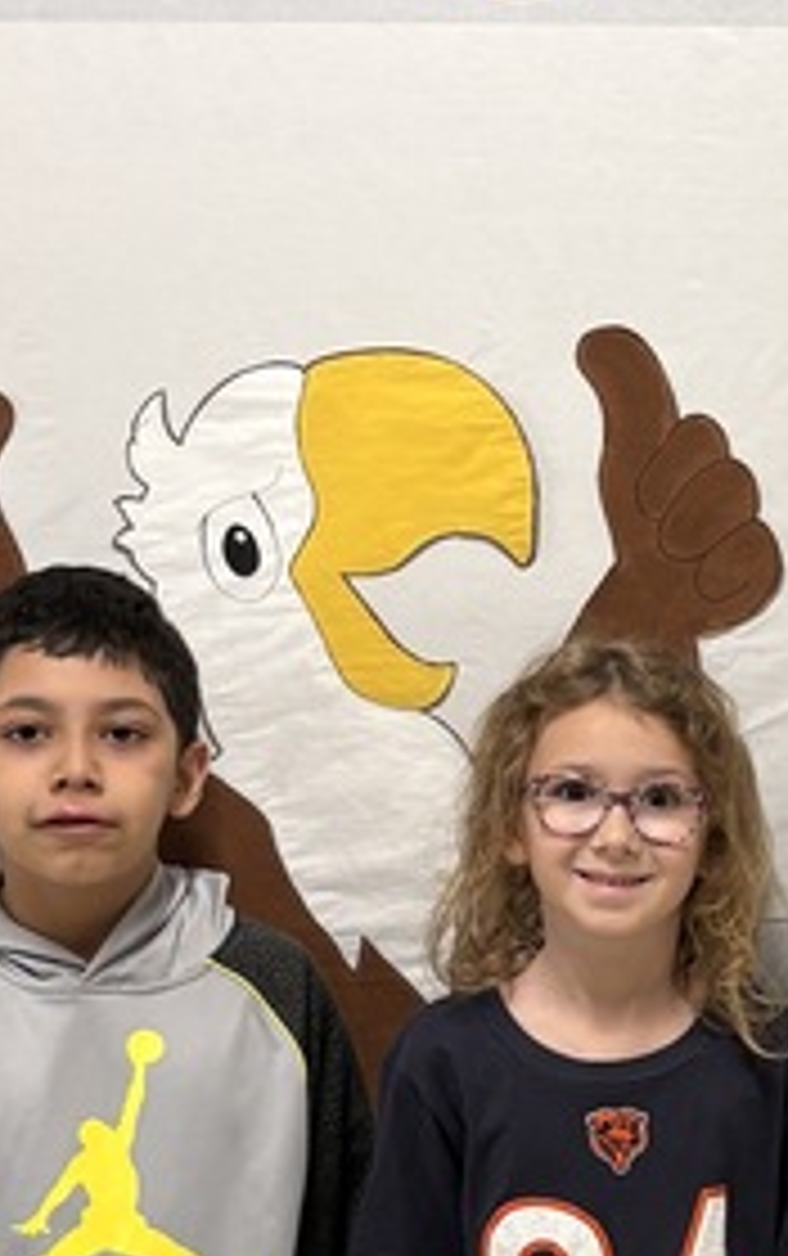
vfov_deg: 20.5
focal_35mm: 101
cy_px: 887
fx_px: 3462
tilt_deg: -10.7
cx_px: 991
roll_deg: +0.2
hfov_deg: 12.6
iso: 125
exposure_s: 1/106
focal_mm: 5.96
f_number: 1.6
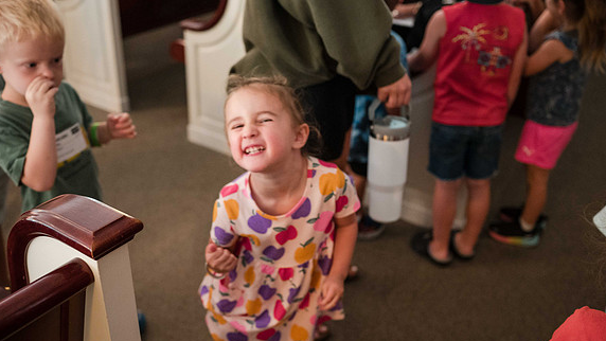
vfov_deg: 29.7
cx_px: 303
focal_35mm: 40
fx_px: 643
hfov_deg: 50.5
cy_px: 175
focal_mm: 35
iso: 5000
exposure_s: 1/60
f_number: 2.8
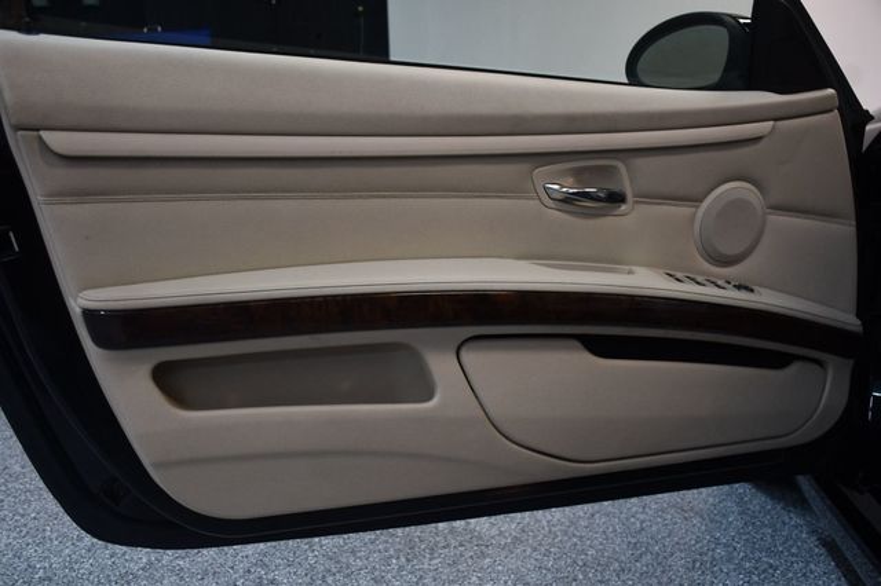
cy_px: 293
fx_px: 832
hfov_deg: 55.8
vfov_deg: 38.8
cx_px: 440
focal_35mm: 34
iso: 1100
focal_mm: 23
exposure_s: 1/125
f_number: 3.8
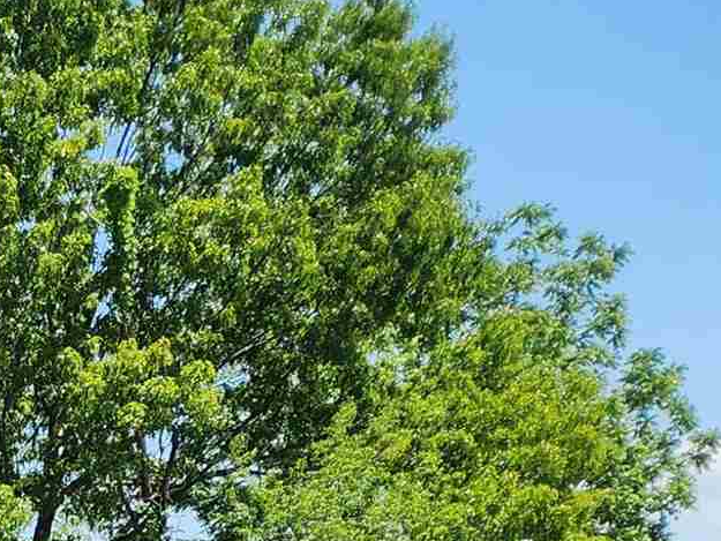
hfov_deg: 14.0
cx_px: -825
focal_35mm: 113
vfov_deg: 11.0
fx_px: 2354
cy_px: 1307
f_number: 1.8
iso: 20
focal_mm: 5.4
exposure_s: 1/1126
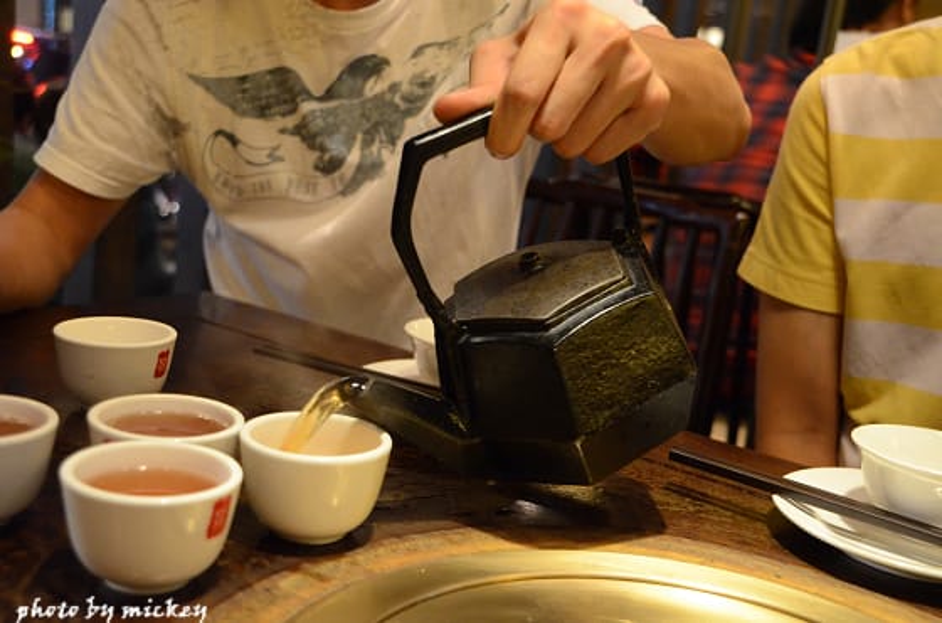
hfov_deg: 43.7
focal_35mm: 45
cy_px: 312
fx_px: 1174
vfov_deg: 29.7
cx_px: 471
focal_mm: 30
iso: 2500
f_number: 4
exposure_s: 1/13
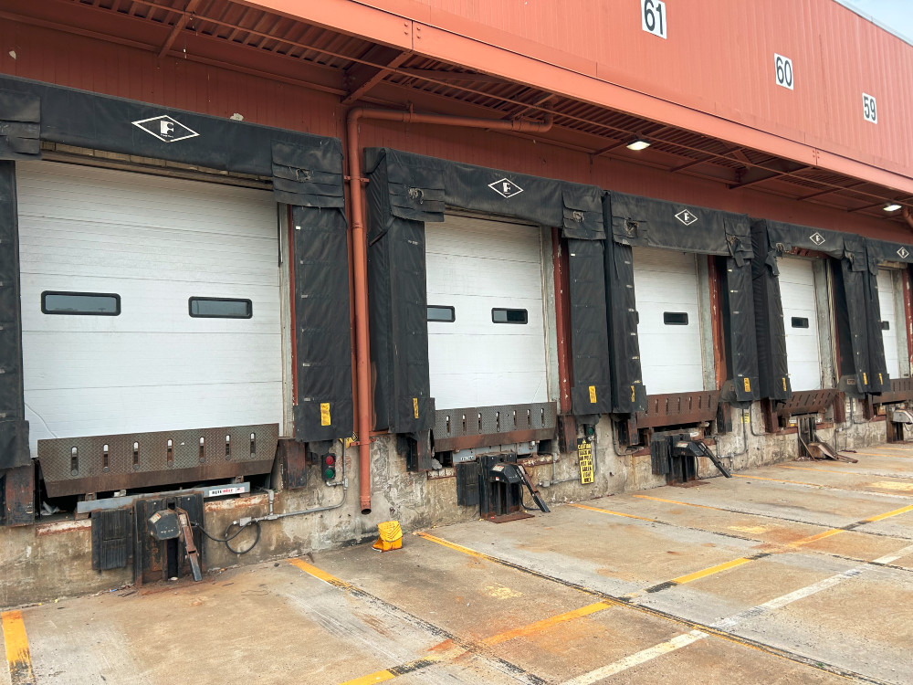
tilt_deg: +4.2
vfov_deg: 53.1
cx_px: 456
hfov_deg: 67.3
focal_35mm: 26
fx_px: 686
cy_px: 342
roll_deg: +3.0
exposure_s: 1/1779
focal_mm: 5.7
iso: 50
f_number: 1.5
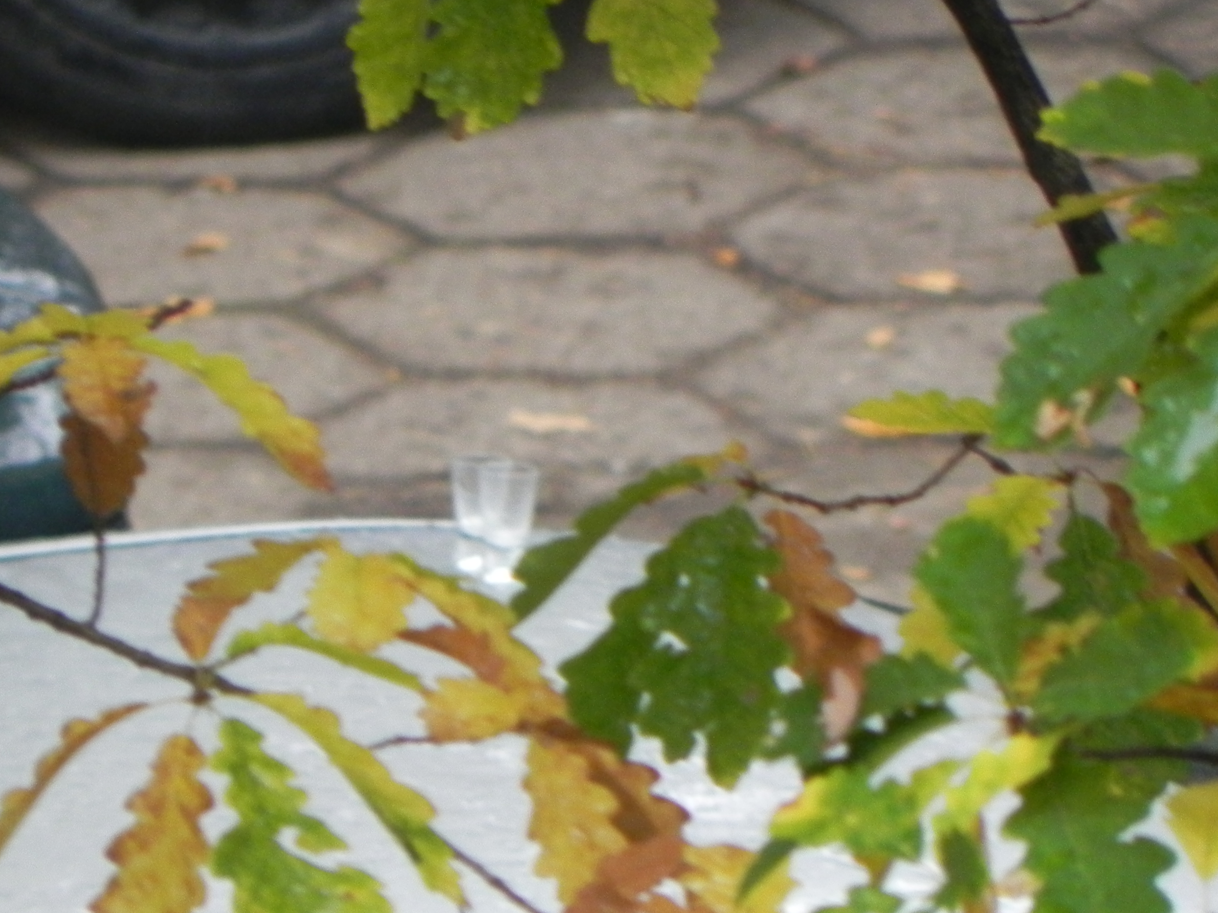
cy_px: 603
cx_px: 583
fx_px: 36553
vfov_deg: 1.4
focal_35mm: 1039
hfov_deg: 1.9
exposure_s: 1/34
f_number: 5
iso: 400
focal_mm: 120
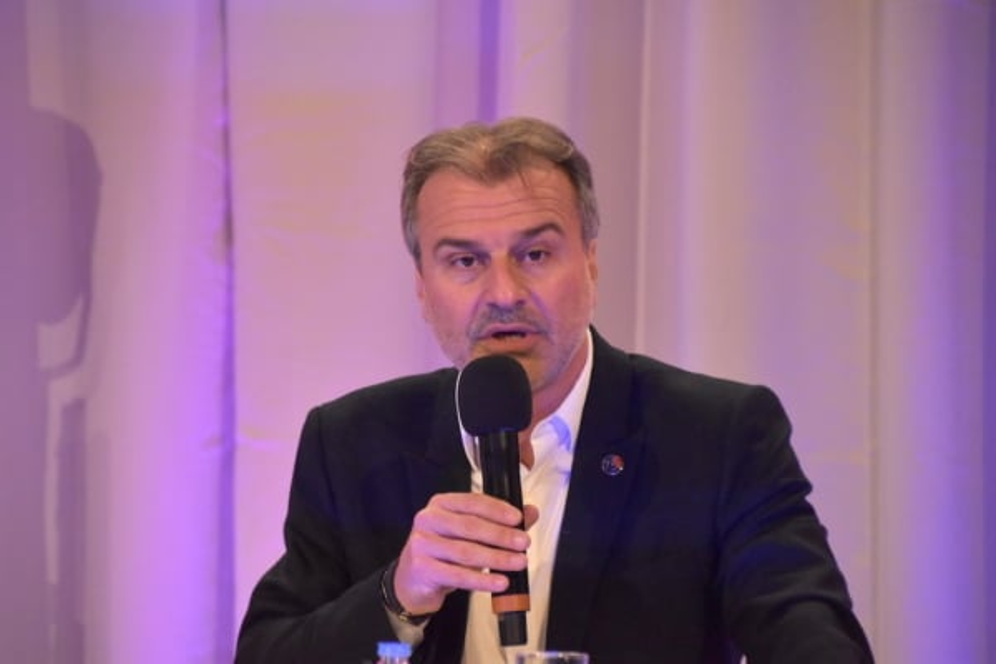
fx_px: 8299
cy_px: 332
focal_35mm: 300
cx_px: 498
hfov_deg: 6.9
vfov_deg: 4.6
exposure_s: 1/500
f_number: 6.3
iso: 4500
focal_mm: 200
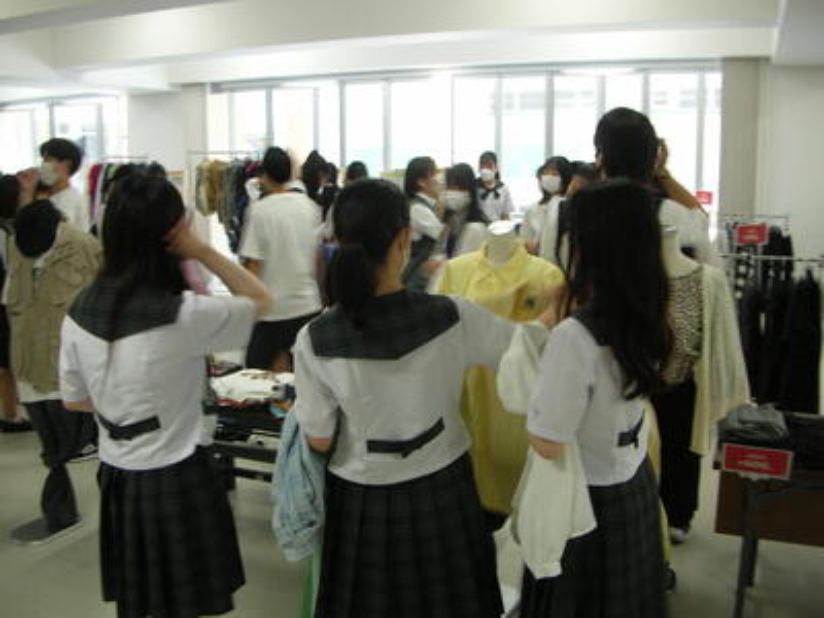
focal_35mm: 35
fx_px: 833
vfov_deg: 40.7
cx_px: 412
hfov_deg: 52.6
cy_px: 309
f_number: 2.8
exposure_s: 1/8.5
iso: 50
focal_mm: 5.8
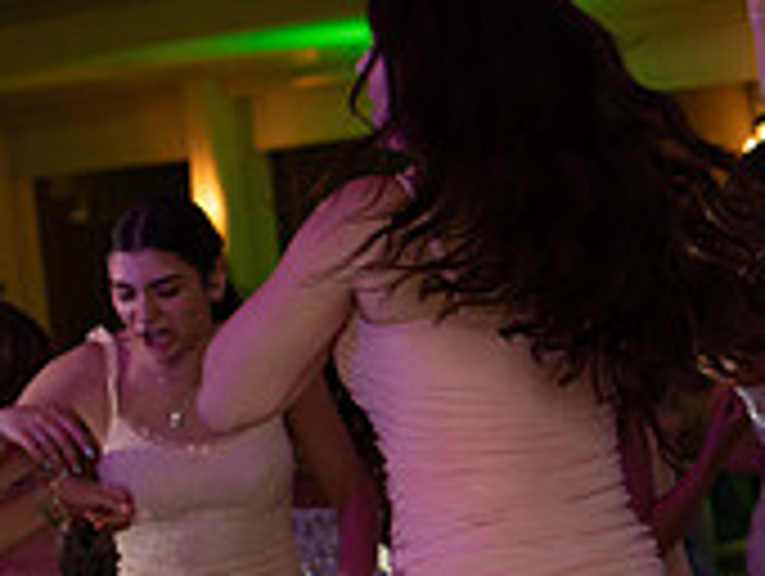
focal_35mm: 164
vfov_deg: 9.0
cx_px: 1210
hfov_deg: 11.4
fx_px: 3629
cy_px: 506
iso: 1600
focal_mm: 50
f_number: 2.8
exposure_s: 1/125
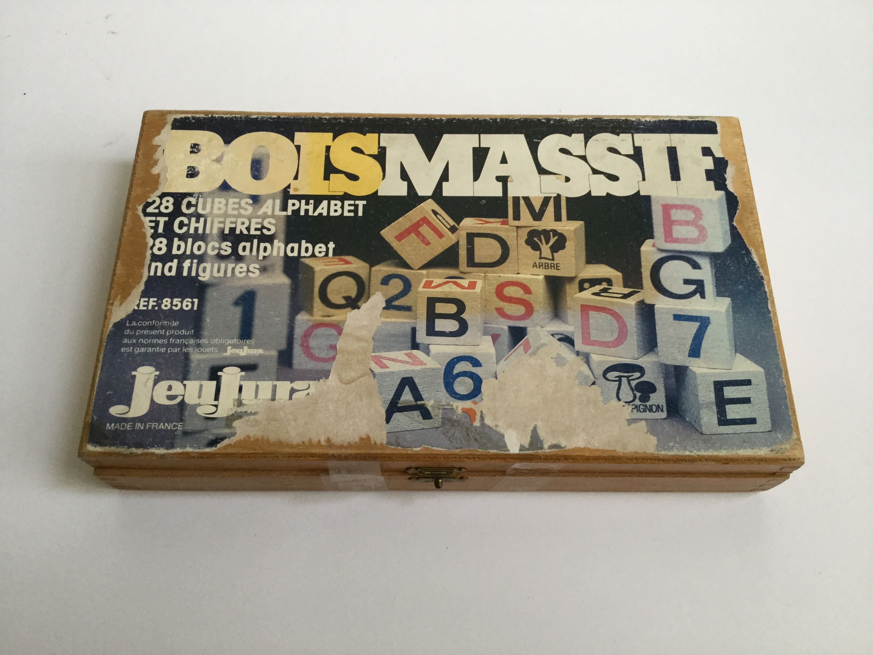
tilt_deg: -64.4
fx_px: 782
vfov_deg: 45.4
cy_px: 328
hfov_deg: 58.4
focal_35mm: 31
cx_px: 436
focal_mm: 3.3
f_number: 2.4
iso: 100
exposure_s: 1/33
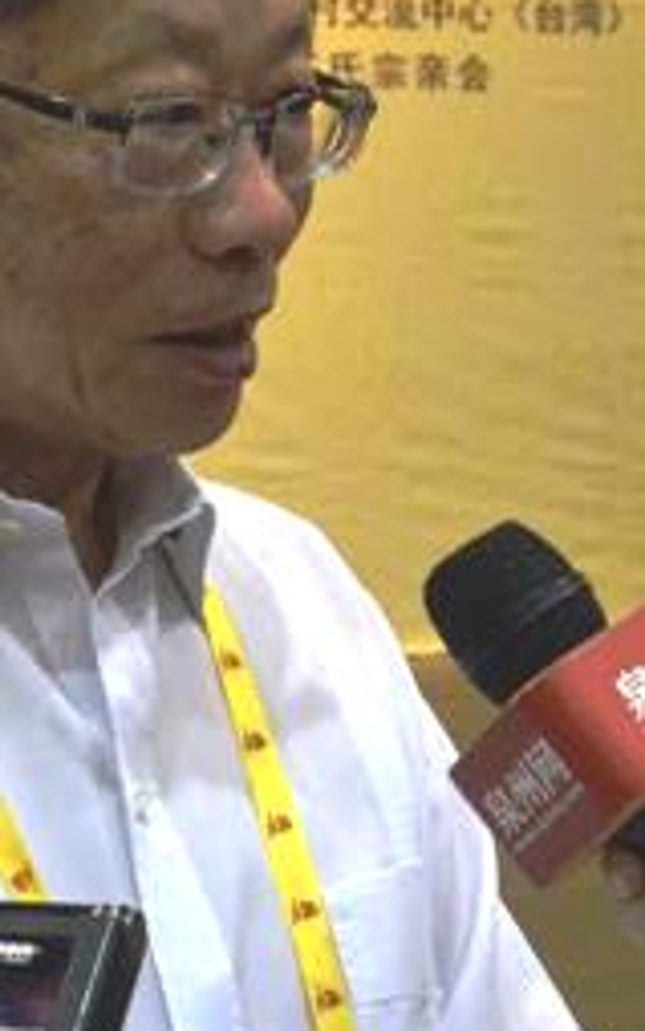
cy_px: 390
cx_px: 325
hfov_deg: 13.1
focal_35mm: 100
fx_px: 2809
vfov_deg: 20.7
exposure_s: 1/250
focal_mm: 26
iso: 6400
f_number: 8
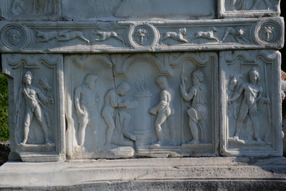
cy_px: 96
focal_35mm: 54
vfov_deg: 25.3
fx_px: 425
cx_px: 141
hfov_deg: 37.2
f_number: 10
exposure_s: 1/400
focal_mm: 35
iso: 320
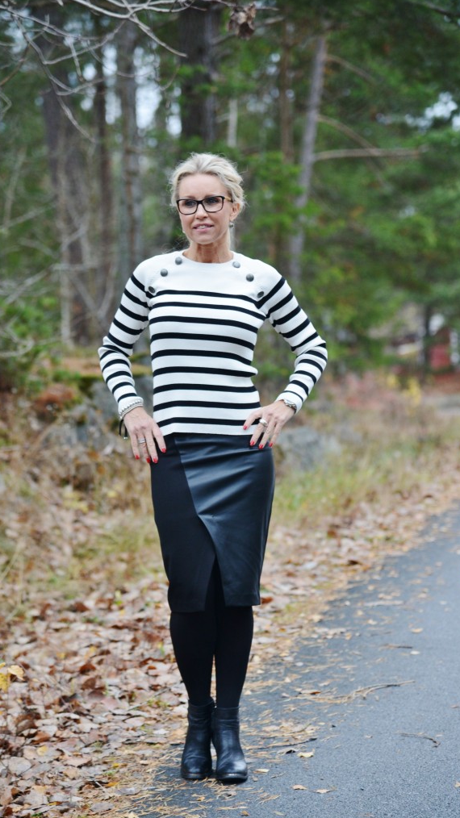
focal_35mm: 127
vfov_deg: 16.9
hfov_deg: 9.5
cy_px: 410
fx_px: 2755
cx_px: 216
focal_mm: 120
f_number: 4
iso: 1000
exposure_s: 1/200
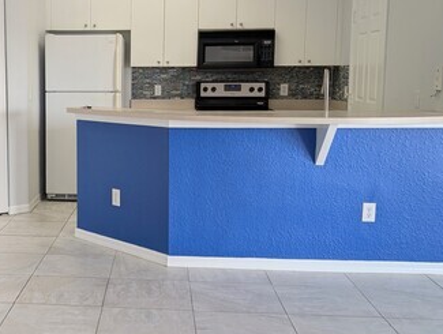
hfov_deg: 37.4
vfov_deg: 29.8
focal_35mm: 49
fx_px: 628
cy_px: 164
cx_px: 87
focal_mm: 6.9
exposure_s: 1/120
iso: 23
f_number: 1.68
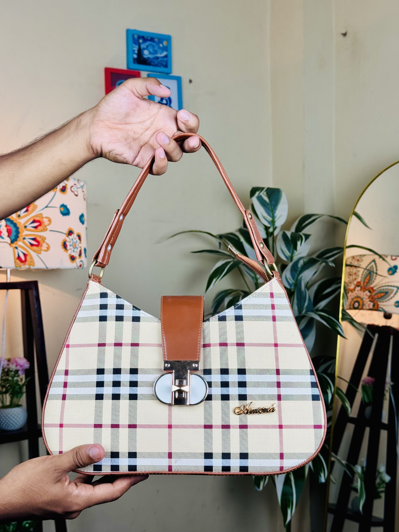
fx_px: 738
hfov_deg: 30.3
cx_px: 200
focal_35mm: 48
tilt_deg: -1.2
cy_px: 266
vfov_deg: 39.7
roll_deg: +1.0
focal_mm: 6.76
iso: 64
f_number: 1.78
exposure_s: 1/390
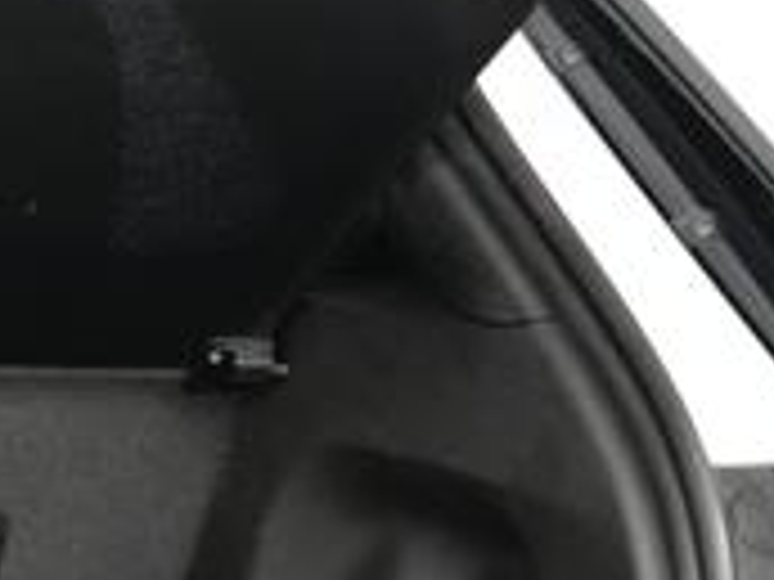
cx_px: -612
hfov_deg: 17.3
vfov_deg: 15.4
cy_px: 674
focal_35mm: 93
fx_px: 2079
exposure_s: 1/160
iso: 8000
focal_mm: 26
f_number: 2.8
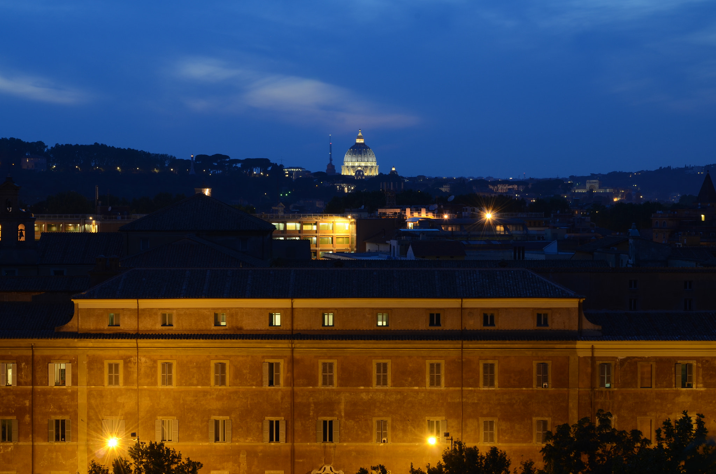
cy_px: 237
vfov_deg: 15.1
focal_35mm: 90
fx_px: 1786
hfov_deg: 22.7
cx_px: 358
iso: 100
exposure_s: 15
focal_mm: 60
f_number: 13
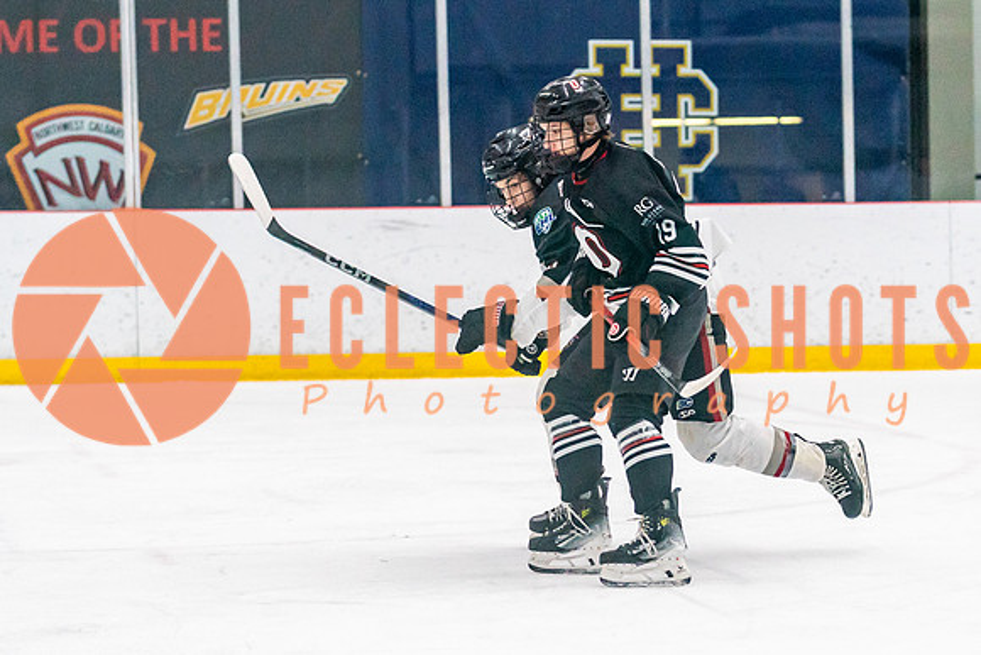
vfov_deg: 8.8
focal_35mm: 156
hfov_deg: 13.1
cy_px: 492
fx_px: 4258
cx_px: 571
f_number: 2.8
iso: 3200
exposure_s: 1/1250
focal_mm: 84
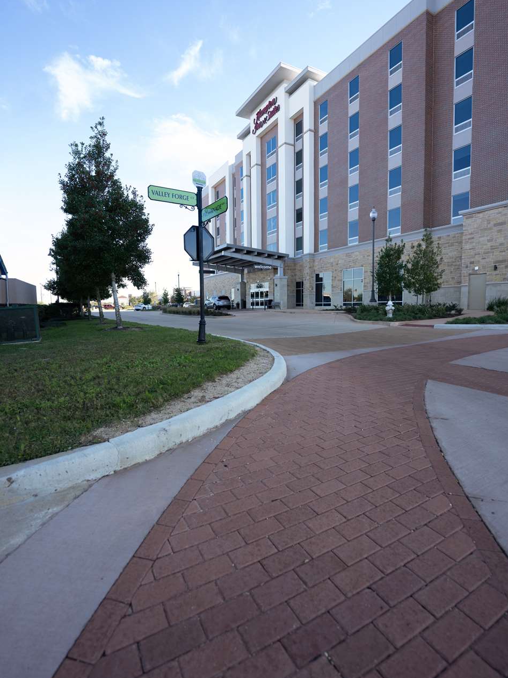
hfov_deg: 78.0
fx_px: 313
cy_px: 332
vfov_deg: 94.5
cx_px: 242
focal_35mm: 16
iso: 50
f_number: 2.8
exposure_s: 1/200
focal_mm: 14
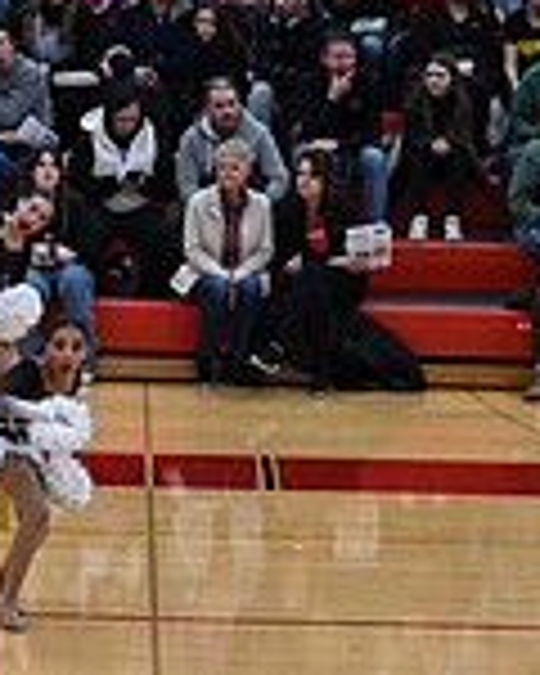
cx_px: -698
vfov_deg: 7.0
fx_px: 5454
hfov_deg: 5.5
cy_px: 713
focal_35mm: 273
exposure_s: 1/400
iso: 4000
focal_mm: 75
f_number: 4
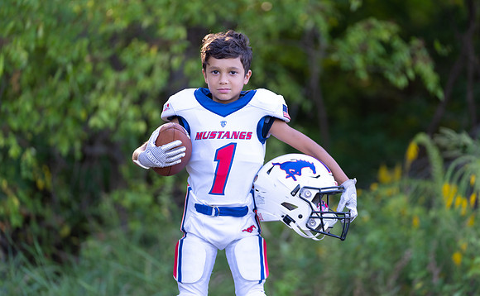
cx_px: 243
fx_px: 2183
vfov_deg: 7.8
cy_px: 130
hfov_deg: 12.5
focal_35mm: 167
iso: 250
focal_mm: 156
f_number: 2.8
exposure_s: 1/320
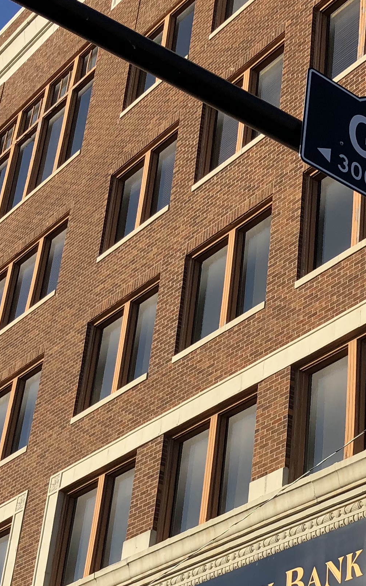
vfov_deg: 26.7
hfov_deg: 16.6
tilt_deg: +29.3
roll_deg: -1.2
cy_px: 388
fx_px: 1229
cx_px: 358
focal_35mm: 77
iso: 20
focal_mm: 3.99
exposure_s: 1/1845
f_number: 1.8
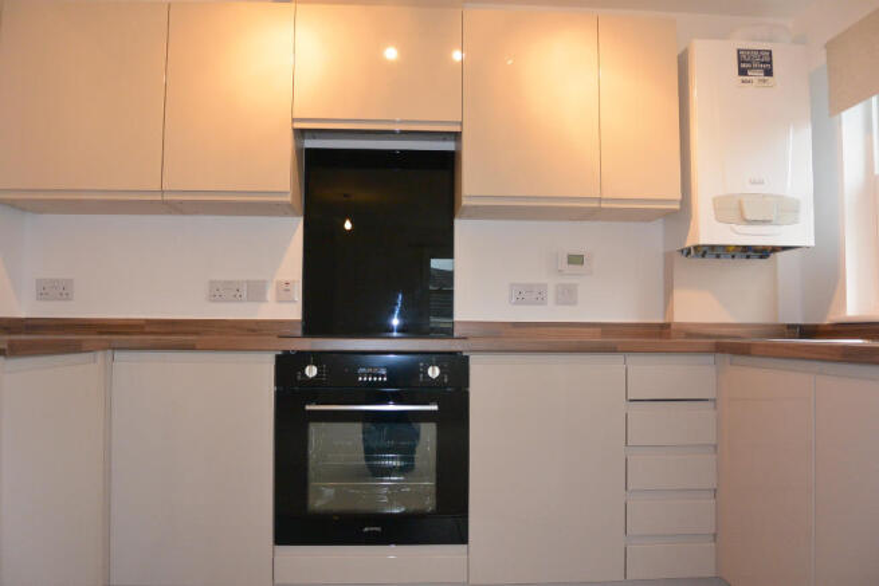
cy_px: 293
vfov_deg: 48.0
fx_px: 659
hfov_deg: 67.4
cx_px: 440
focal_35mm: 27
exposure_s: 1/60
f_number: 3.5
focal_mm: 10
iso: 320
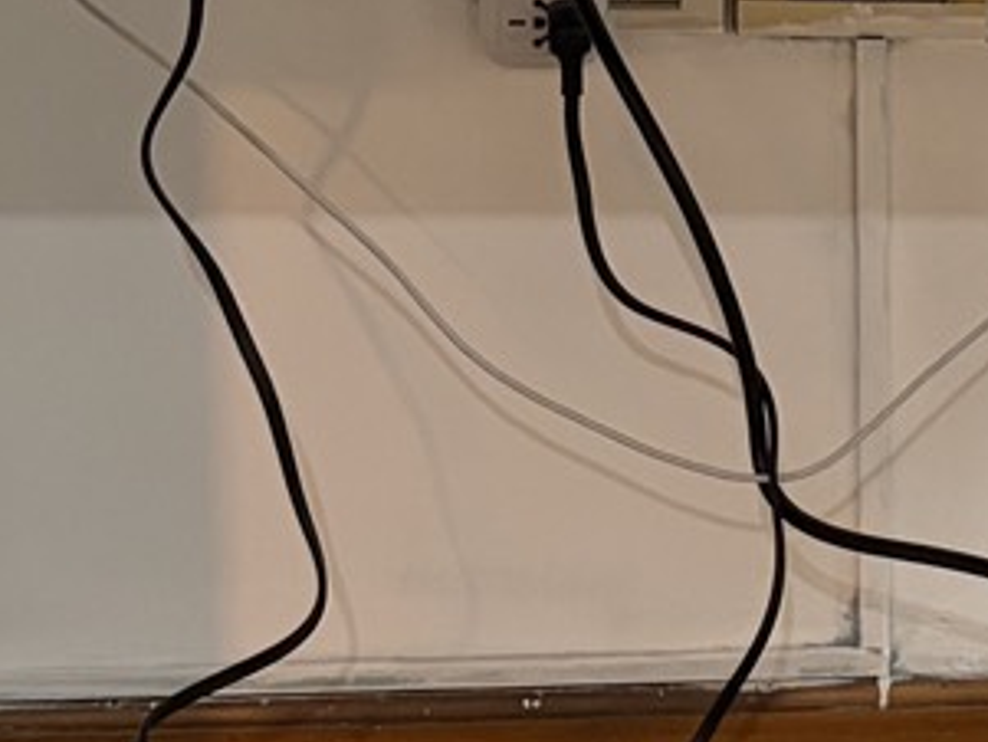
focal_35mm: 138
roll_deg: -0.5
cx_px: 1116
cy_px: -95
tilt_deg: -12.6
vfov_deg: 10.6
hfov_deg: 14.0
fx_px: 3940
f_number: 1.6
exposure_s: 1/50
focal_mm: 5.96
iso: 250
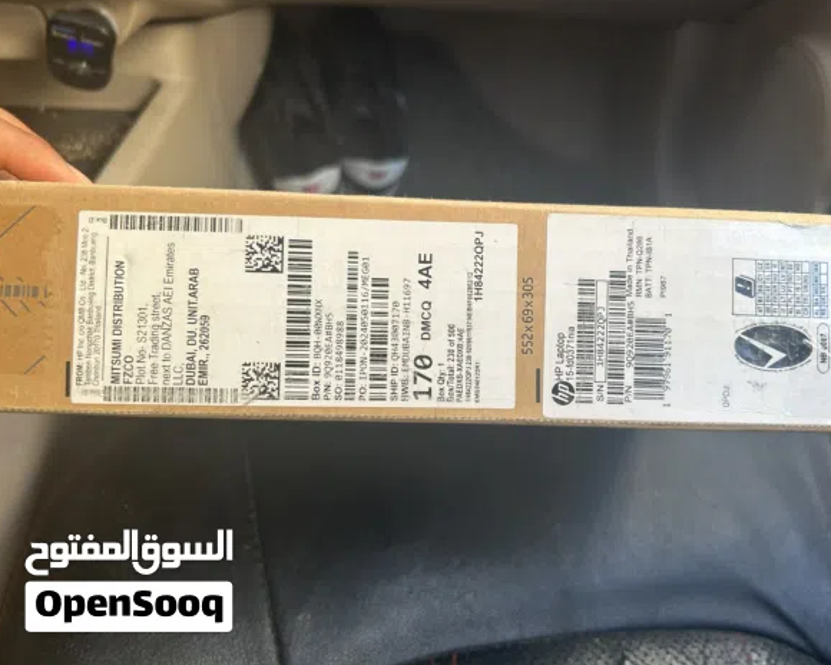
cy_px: 322
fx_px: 689
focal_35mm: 28
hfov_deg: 62.1
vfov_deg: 51.5
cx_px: 448
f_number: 1.5
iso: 40
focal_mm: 5.7
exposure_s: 1/121
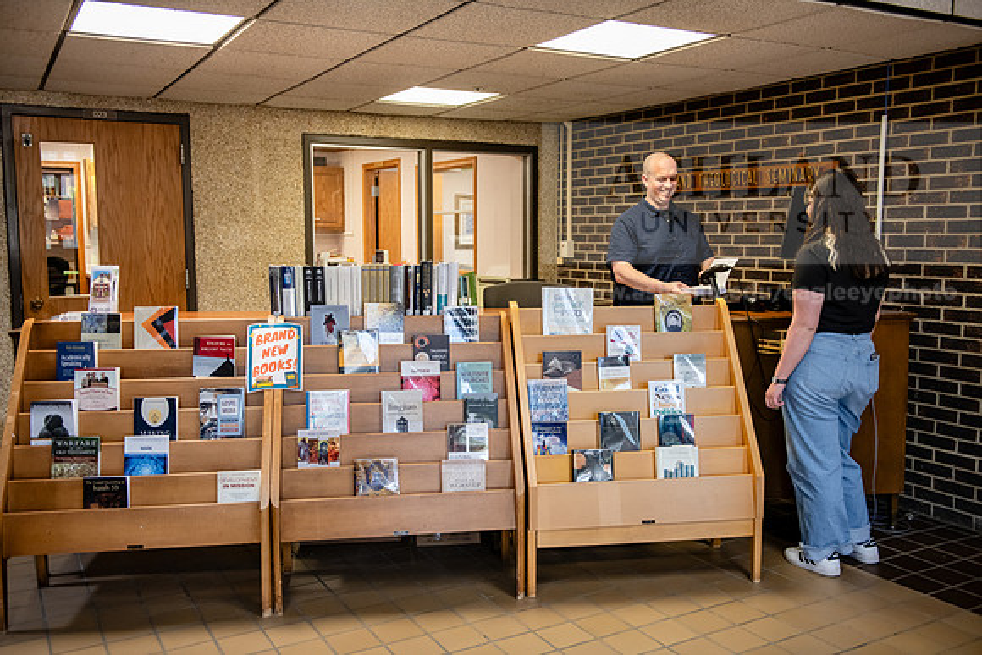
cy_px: 328
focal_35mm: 34
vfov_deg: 38.9
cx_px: 491
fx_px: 928
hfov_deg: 55.8
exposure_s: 1/160
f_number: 3.2
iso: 1250
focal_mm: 34
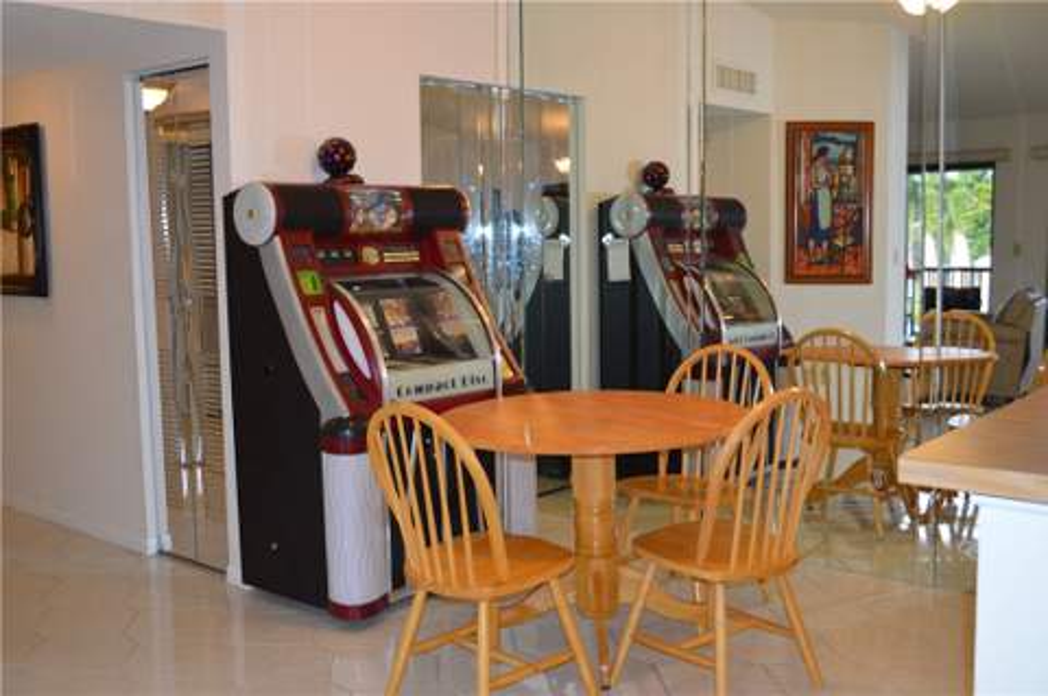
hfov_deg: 53.2
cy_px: 348
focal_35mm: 36
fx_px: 1047
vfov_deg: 36.8
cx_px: 524
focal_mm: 24
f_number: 4
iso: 560
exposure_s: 1/60
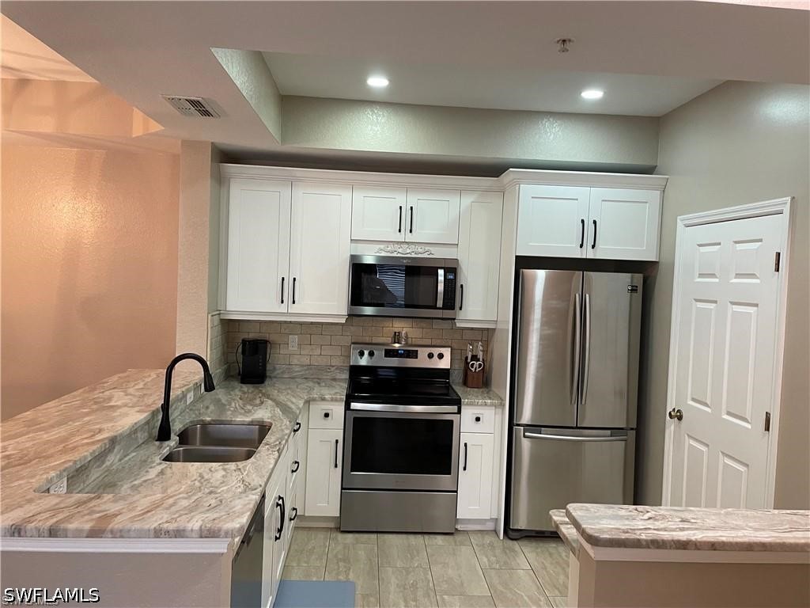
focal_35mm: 26
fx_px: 608
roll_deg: -1.7
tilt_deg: -1.8
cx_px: 405
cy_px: 304
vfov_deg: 53.1
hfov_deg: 67.3
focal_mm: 4.2
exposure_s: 1/60
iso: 200
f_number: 1.6
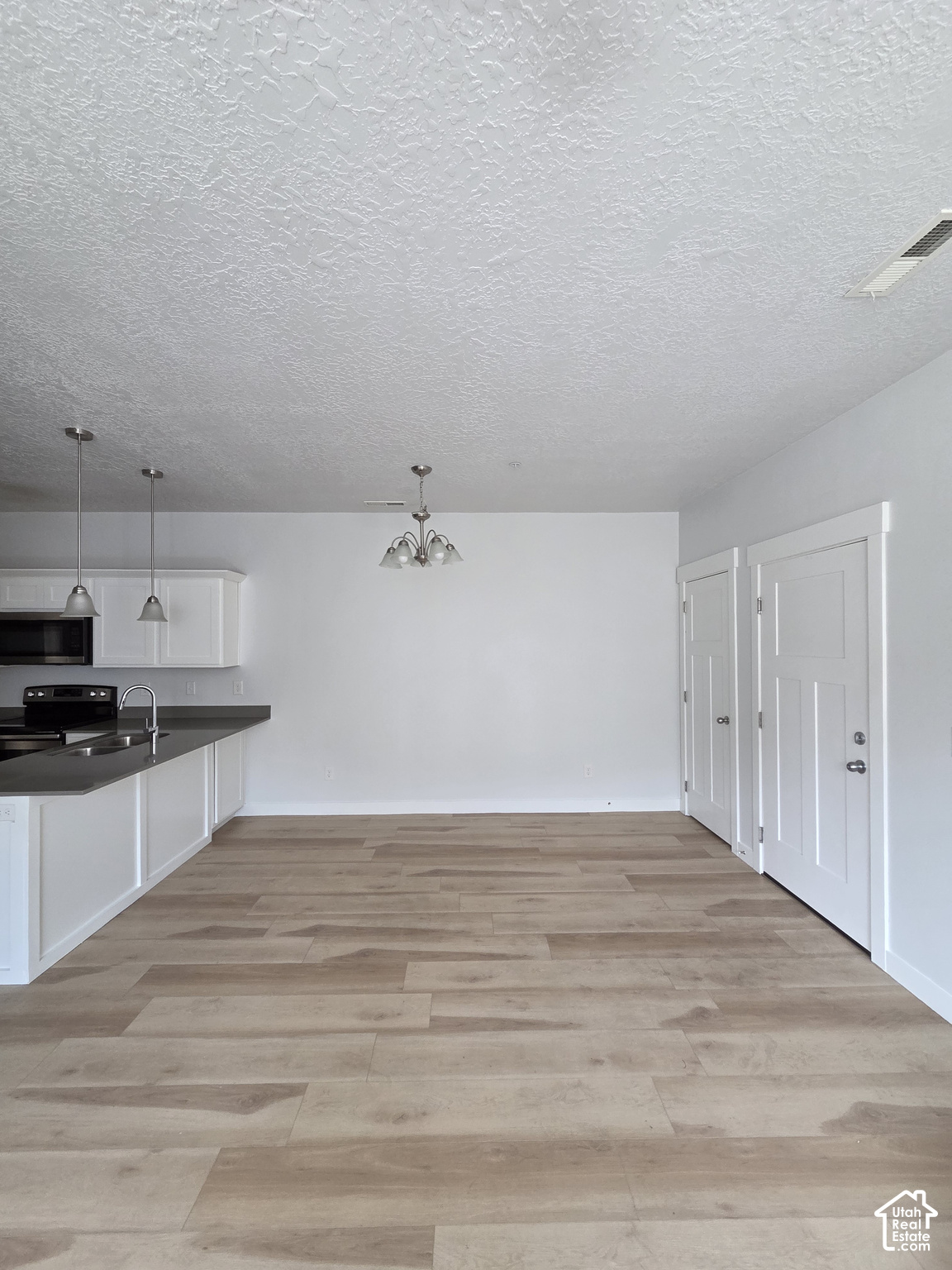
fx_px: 477
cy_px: 635
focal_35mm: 13
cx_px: 476
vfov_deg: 106.2
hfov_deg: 89.9
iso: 250
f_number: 2.2
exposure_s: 1/120
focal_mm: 2.2
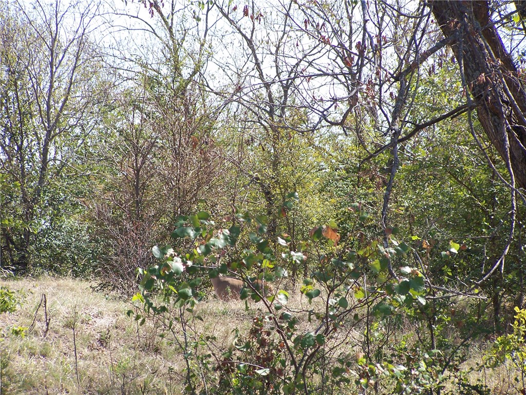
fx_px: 3313
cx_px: 263
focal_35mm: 218
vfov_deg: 6.8
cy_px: 198
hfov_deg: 9.1
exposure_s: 1/400
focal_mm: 36.2
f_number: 3.2
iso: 80
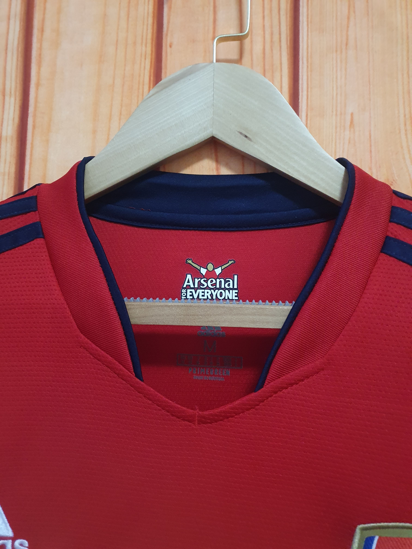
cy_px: 274
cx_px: 206
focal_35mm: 26
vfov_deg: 67.3
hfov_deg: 53.1
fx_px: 413
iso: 640
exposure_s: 1/25
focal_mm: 4.32
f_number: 1.5
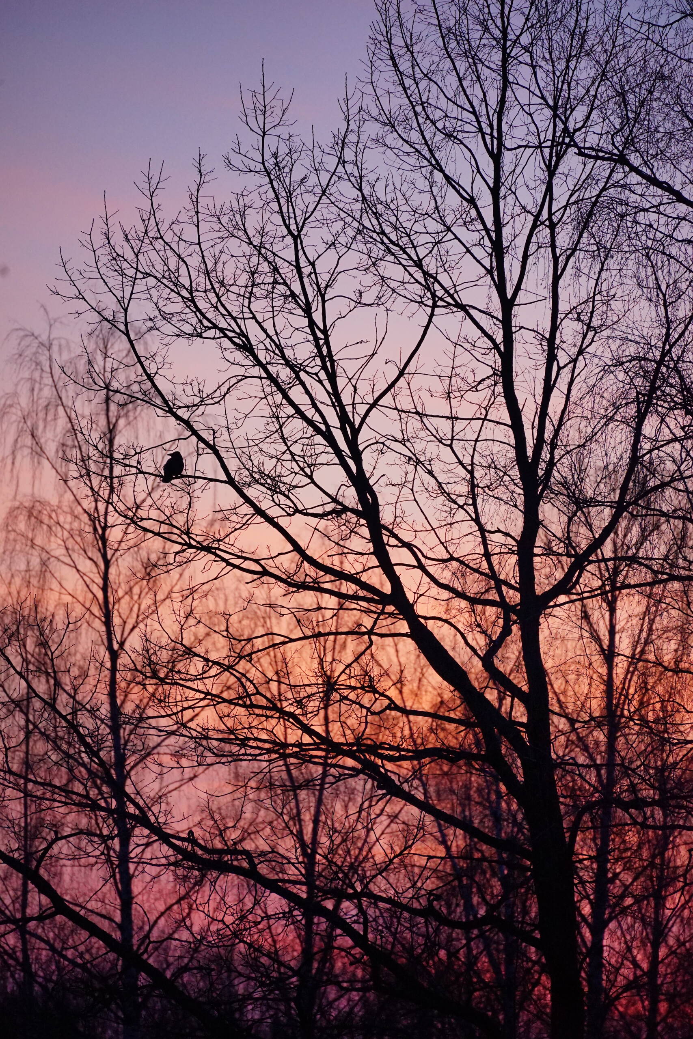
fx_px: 8661
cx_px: 346
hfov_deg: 4.6
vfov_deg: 6.9
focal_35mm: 300
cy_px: 520
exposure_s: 1/320
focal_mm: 300
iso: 2000
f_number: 6.3
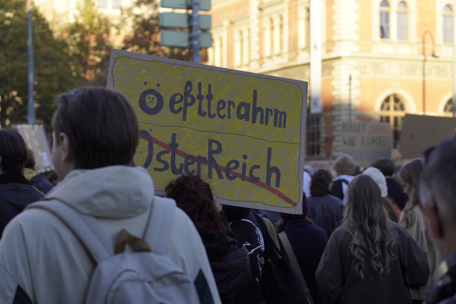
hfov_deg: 24.2
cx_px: 228
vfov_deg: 16.3
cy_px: 152
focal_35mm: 84
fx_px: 1064
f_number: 3.2
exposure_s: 1/2000
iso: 400
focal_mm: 56
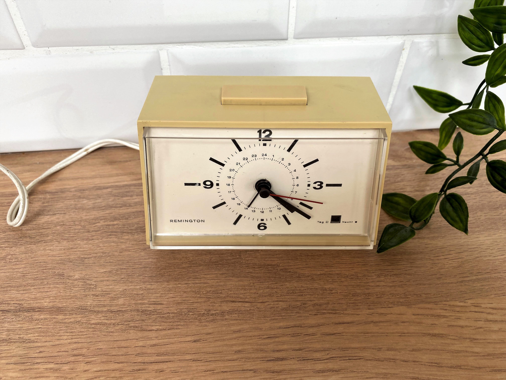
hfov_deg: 67.3
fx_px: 380
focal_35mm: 26
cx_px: 253
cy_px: 190
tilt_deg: -46.3
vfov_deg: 53.1
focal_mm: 4.25
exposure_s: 1/122
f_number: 1.8
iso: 50
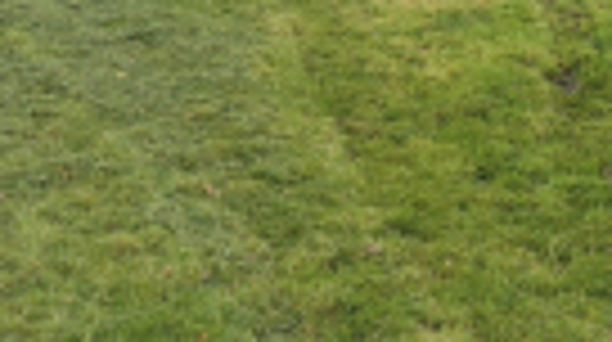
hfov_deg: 15.2
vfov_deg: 9.3
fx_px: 1993
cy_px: -302
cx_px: 1096
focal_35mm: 123
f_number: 1.8
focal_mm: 5.4
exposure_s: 1/303
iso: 25
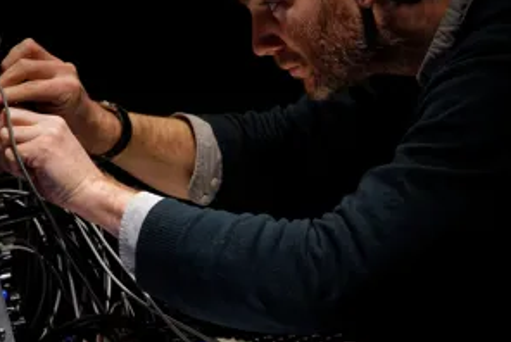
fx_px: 7189
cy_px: 186
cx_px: 176
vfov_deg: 2.7
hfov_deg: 4.1
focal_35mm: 506
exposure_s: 1/160
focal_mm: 250
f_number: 6.3
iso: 1000
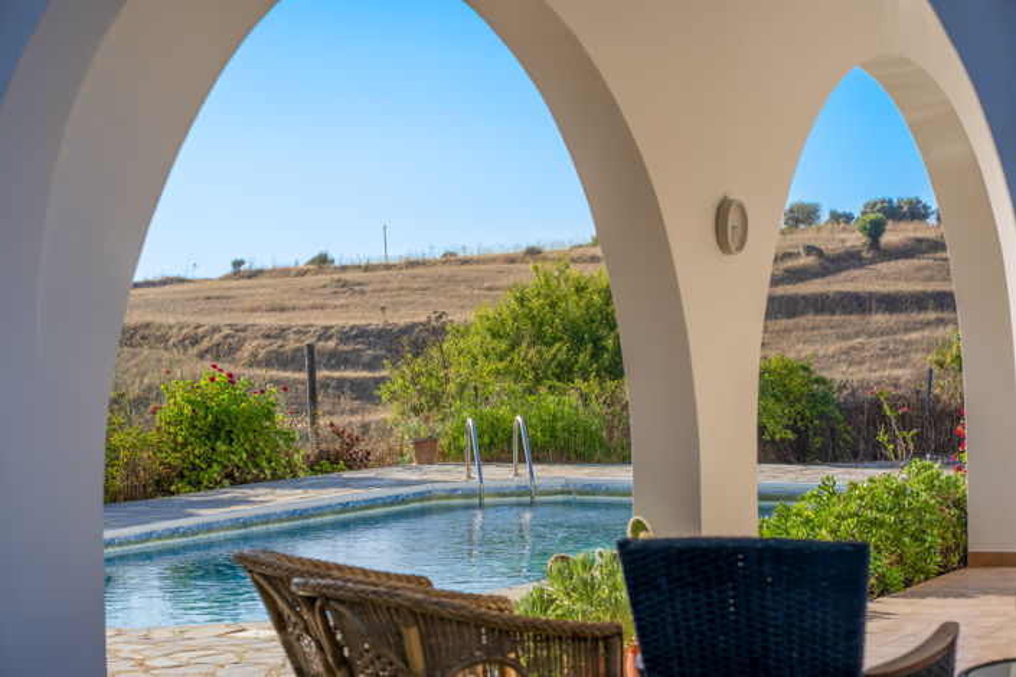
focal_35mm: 85
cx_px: 508
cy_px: 338
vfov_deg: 16.1
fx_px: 2399
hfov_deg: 23.9
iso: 100
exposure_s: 1/200
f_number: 8
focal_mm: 85
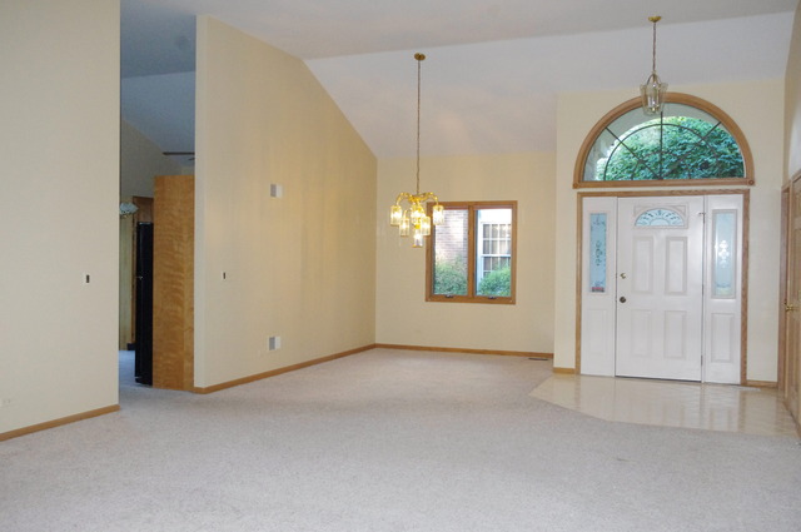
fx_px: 756
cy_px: 266
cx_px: 400
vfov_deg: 38.8
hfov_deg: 55.9
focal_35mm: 34
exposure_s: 1/180
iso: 3200
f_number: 7.1
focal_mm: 23.13
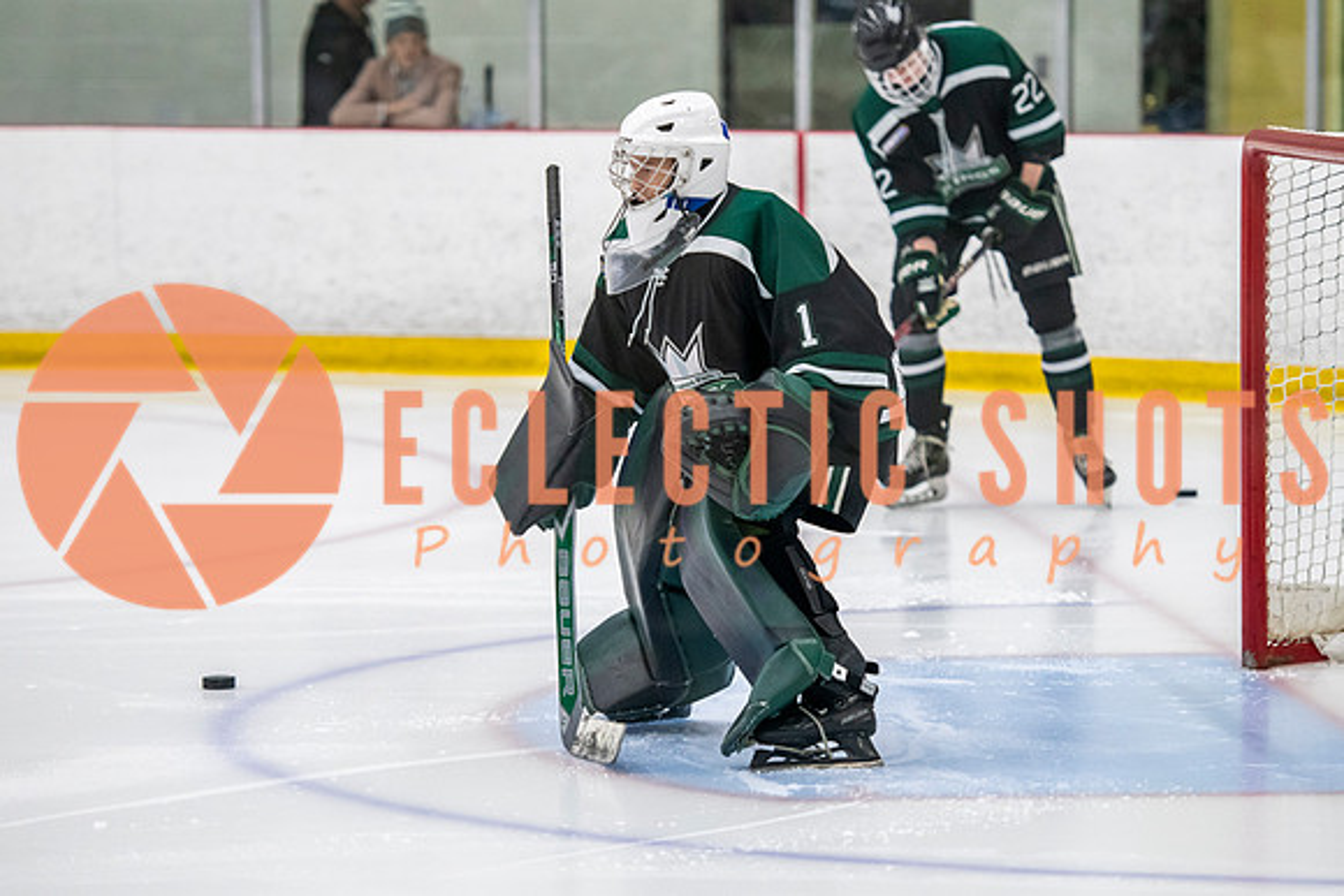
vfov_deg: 8.5
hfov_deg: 12.7
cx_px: 708
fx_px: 6016
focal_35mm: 161
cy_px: 448
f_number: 3.2
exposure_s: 1/640
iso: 3200
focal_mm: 130
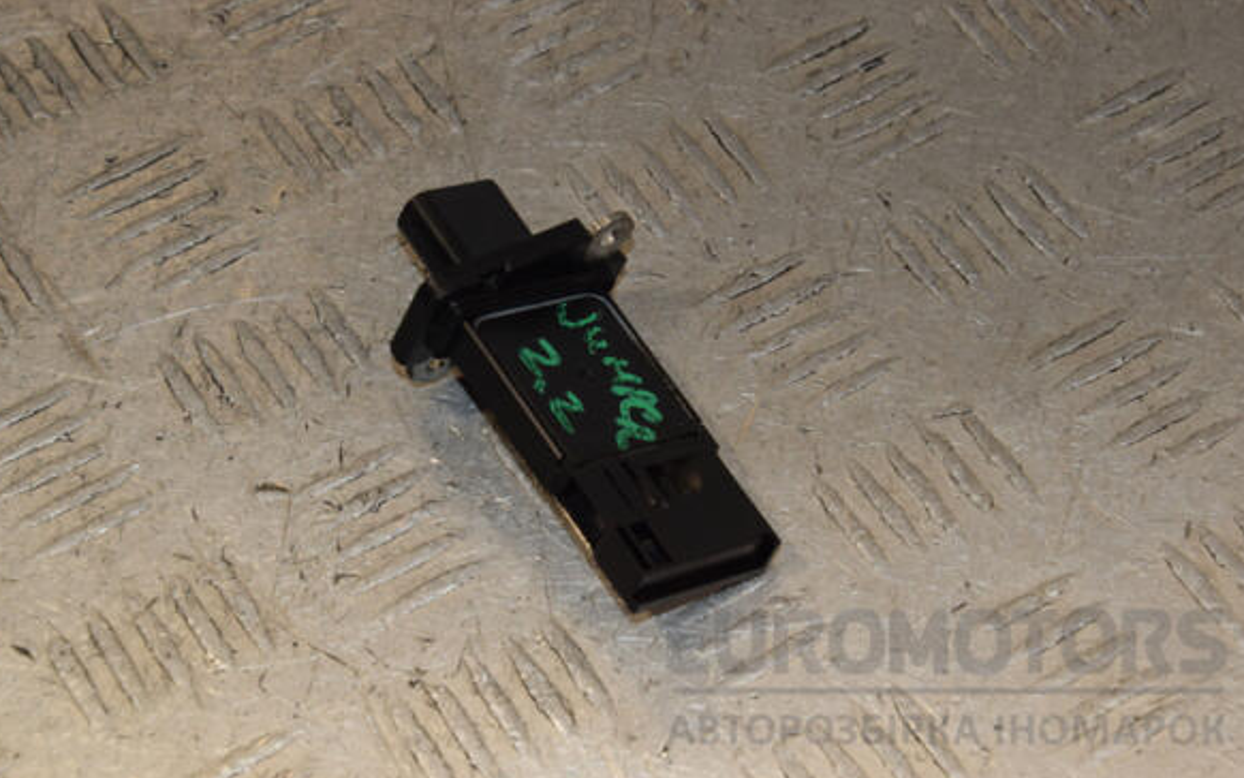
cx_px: 626
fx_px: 3527
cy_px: 357
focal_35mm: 104
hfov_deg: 20.0
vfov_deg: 12.6
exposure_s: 1/200
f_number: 9
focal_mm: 66
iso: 800
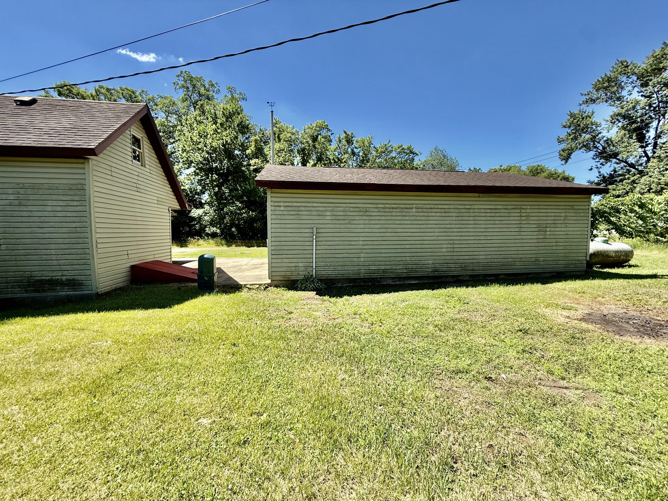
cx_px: 334
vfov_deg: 85.7
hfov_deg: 102.1
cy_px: 250
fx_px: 270
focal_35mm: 14
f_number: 2.2
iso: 50
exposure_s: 1/717
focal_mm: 2.22
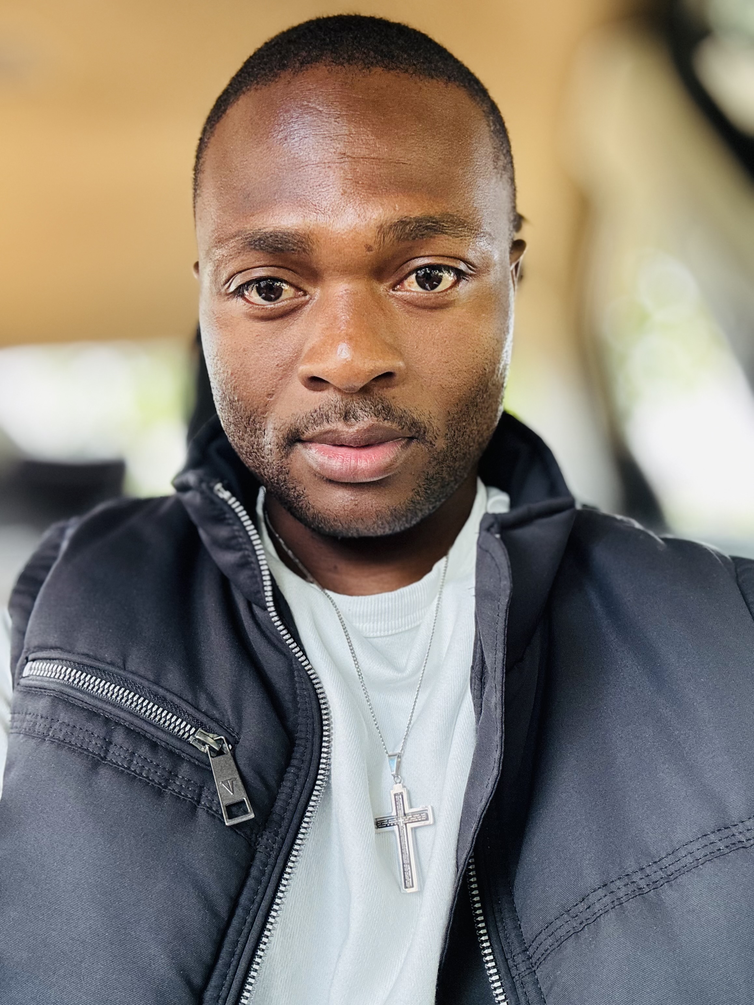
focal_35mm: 30
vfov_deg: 60.0
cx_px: 377
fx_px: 871
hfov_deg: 46.8
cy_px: 502
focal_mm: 2.69
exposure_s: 1/84
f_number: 1.9
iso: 80
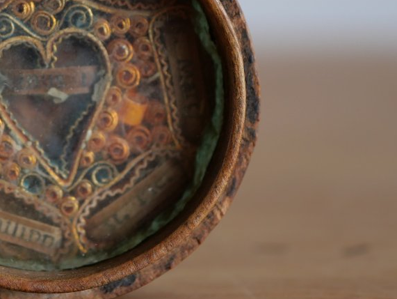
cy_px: 86
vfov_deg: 11.8
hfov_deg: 15.5
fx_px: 1446
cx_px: 49
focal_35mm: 126
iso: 320
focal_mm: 30
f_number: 2.8
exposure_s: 1/60
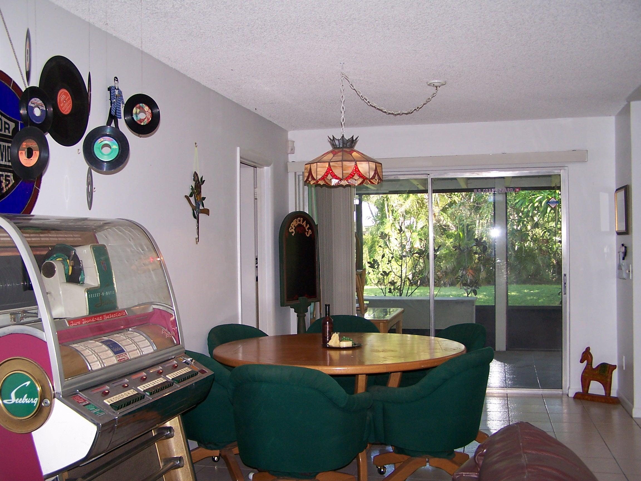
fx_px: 741
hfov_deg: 46.8
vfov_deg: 36.0
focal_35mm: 40
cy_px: 240
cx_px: 320
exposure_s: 1/60
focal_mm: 6.7
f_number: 2.8
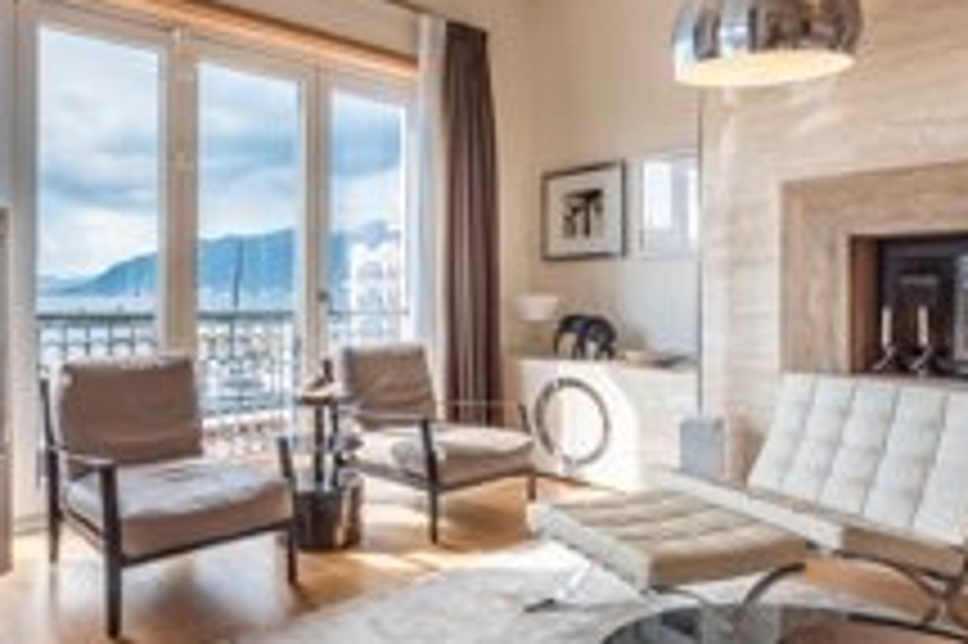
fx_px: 699
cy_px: 284
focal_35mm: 26
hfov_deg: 67.9
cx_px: 338
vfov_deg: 49.4
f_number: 5.6
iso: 100
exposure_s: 1/400
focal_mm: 14
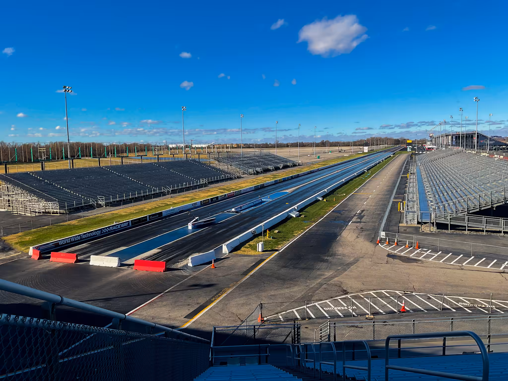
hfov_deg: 61.7
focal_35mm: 29
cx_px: 254
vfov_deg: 48.2
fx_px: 426
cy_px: 190
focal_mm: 3
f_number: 1.8
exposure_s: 1/2100
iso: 16
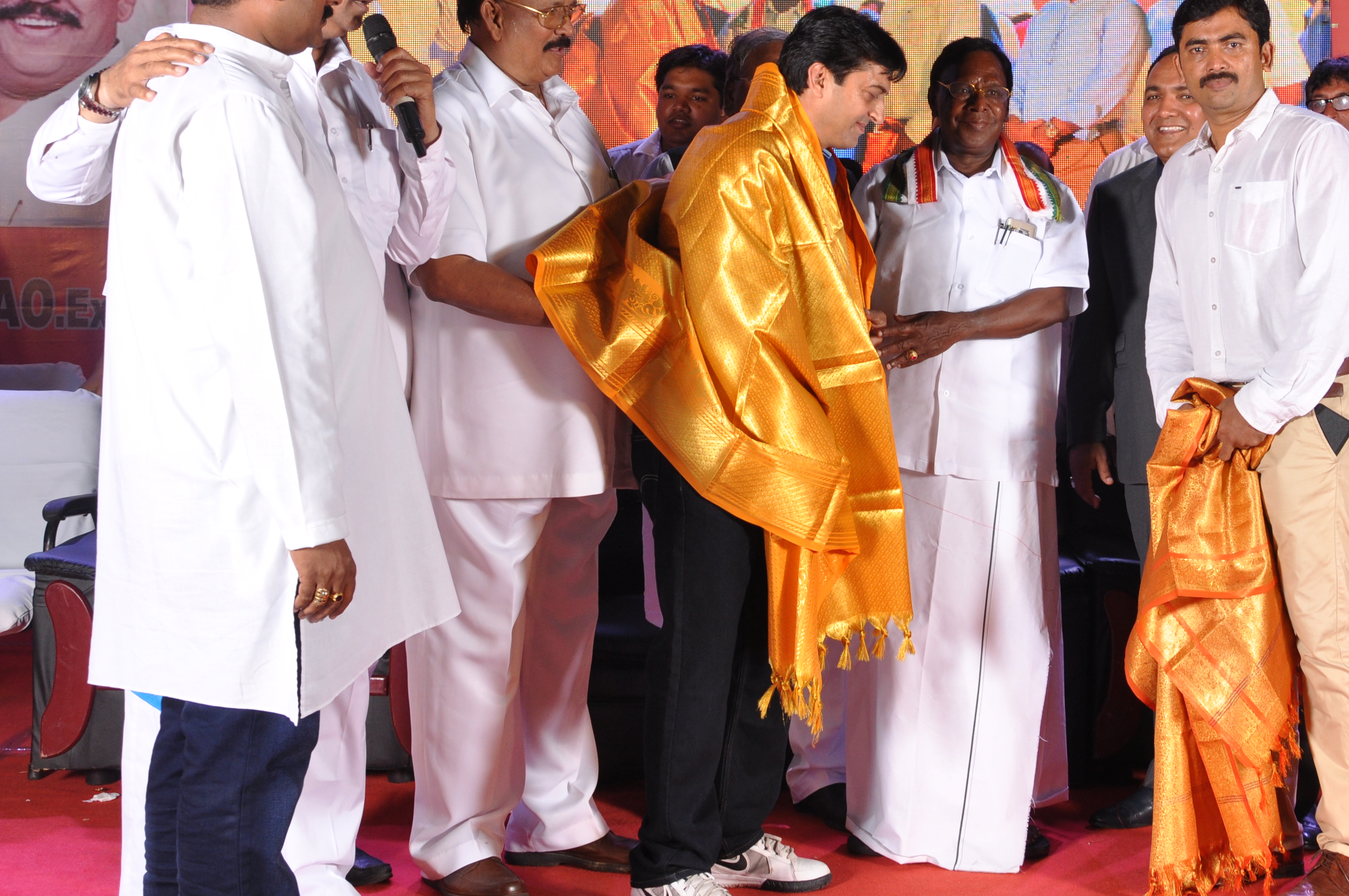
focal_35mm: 58
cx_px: 917
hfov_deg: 34.2
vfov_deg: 23.2
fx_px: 2171
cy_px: 308
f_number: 6.3
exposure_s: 1/100
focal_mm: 26
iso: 400
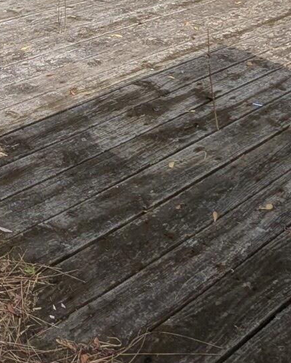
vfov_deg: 28.5
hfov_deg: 22.6
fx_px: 592
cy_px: -100
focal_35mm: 55
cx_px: -147
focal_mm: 2.02
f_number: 1.7
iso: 52
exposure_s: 1/2169
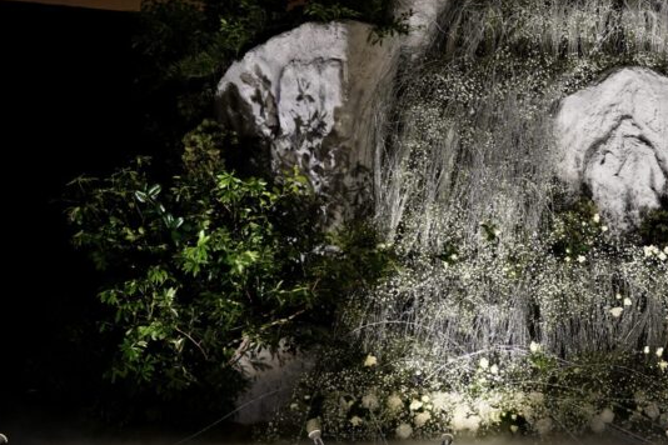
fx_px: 1280
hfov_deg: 28.0
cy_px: 158
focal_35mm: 69
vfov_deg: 19.7
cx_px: 622
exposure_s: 1/250
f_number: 4
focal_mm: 36
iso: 1600
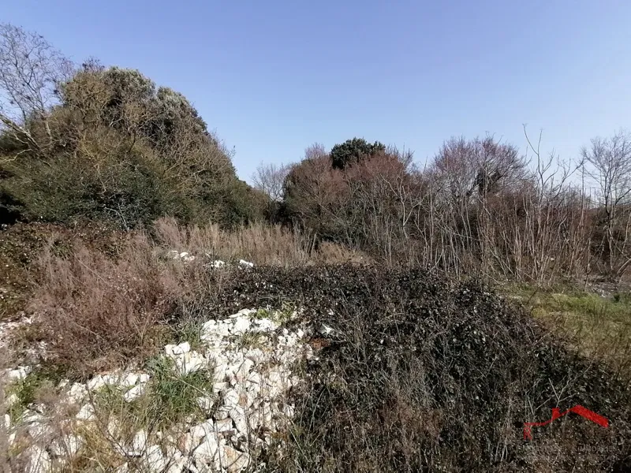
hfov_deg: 91.0
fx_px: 310
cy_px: 236
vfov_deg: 74.7
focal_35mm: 17
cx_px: 316
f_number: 2.4
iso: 50
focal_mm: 2.7
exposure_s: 1/959
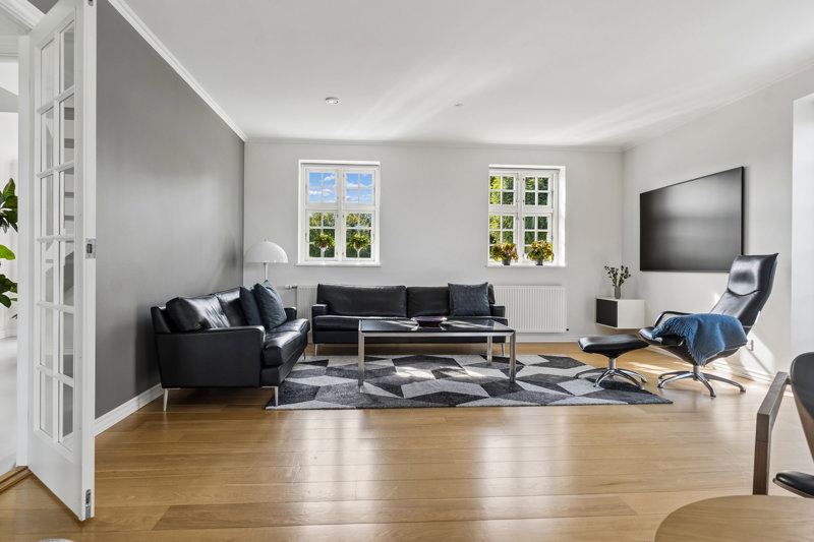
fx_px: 509
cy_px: 271
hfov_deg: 77.3
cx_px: 407
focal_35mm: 22
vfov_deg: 56.1
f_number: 8
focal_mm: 15
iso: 200
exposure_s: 1/13
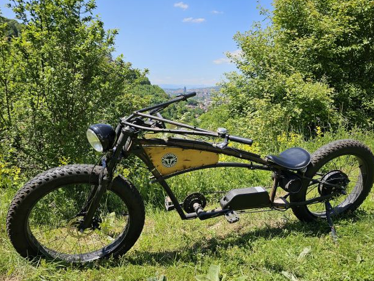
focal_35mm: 30
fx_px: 324
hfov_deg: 59.7
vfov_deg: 46.4
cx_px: 212
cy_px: 175
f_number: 1.7
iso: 10
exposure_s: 1/577
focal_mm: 6.3
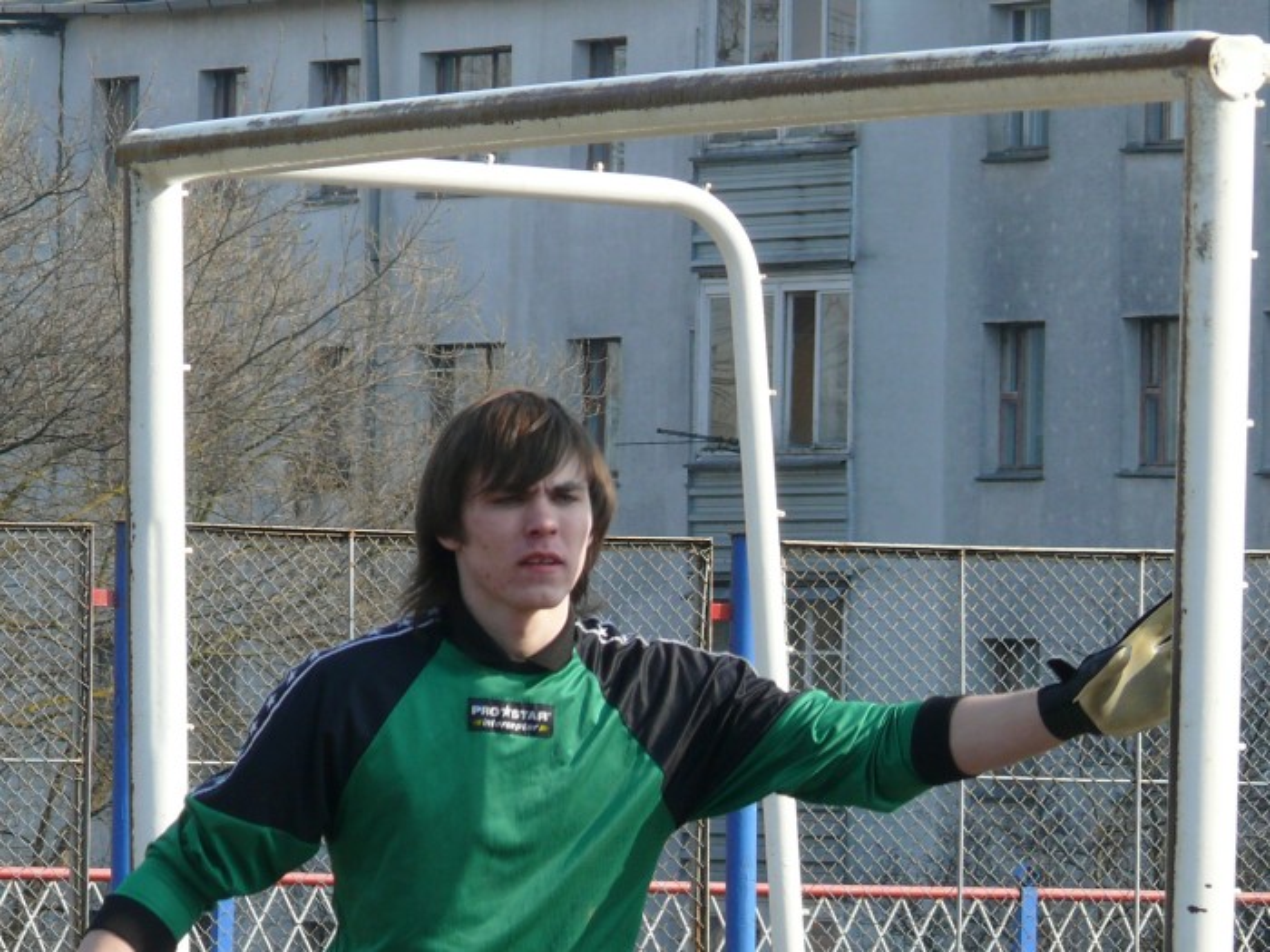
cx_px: 635
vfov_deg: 3.8
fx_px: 14235
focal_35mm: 388
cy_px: 476
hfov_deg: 5.1
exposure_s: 1/250
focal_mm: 46
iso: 100
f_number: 5.6
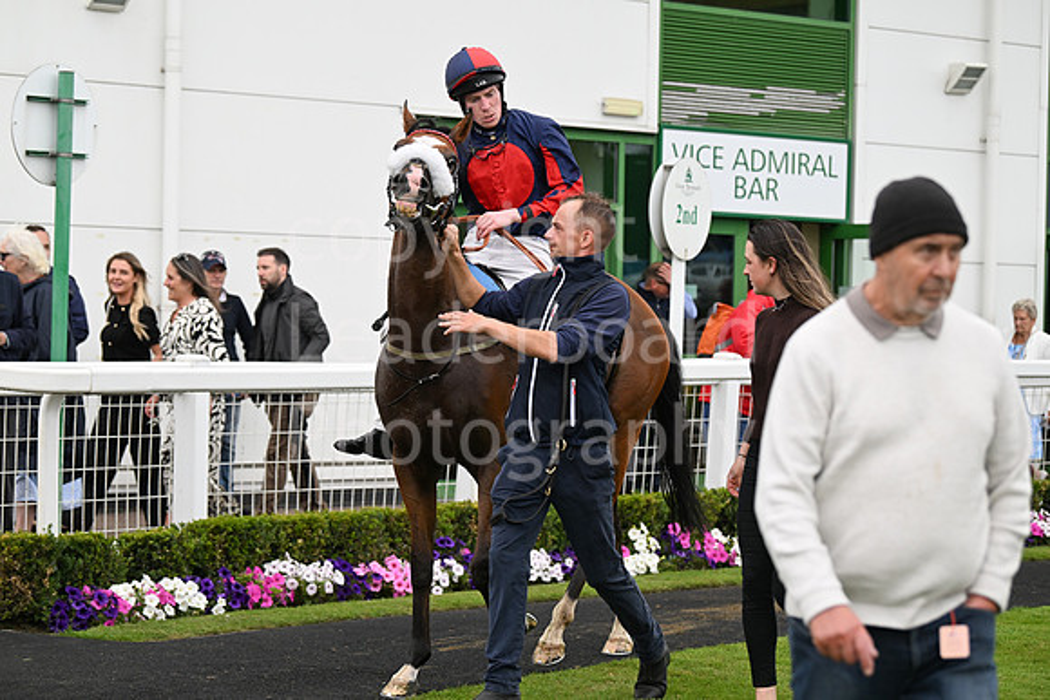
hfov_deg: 22.1
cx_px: 525
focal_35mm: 92
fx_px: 2684
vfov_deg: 14.9
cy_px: 350
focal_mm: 92
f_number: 4
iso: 1000
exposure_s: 1/1600
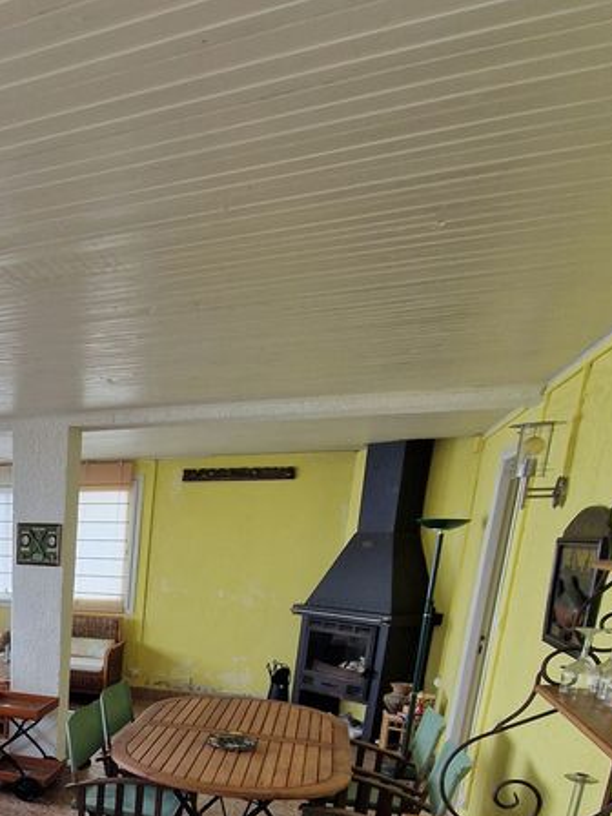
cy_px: 721
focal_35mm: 29
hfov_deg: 40.0
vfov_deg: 54.4
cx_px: -47
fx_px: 684
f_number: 2.2
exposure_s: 1/100
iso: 80
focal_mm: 2.2
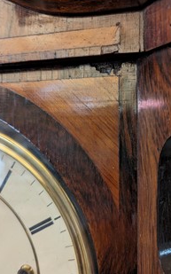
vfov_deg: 58.1
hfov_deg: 38.2
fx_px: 246
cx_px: 102
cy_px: 127
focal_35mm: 33
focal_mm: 6.81
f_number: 1.85
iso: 558
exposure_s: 1/50
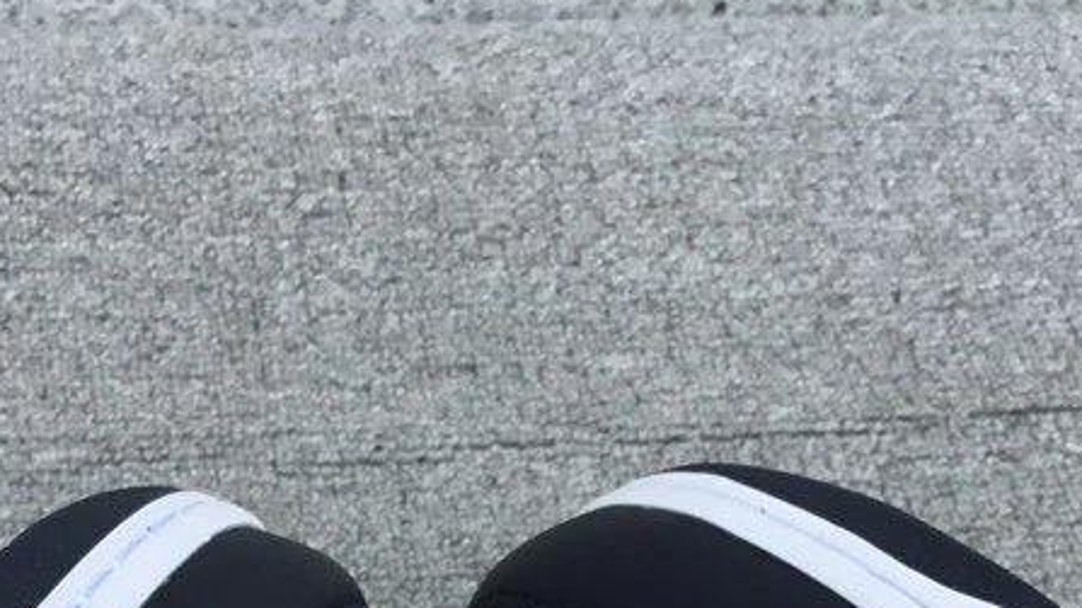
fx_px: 1950
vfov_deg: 16.7
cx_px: 407
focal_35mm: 68
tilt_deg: -55.5
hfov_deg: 30.9
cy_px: 801
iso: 25
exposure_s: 1/529
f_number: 2.4
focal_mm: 3.3
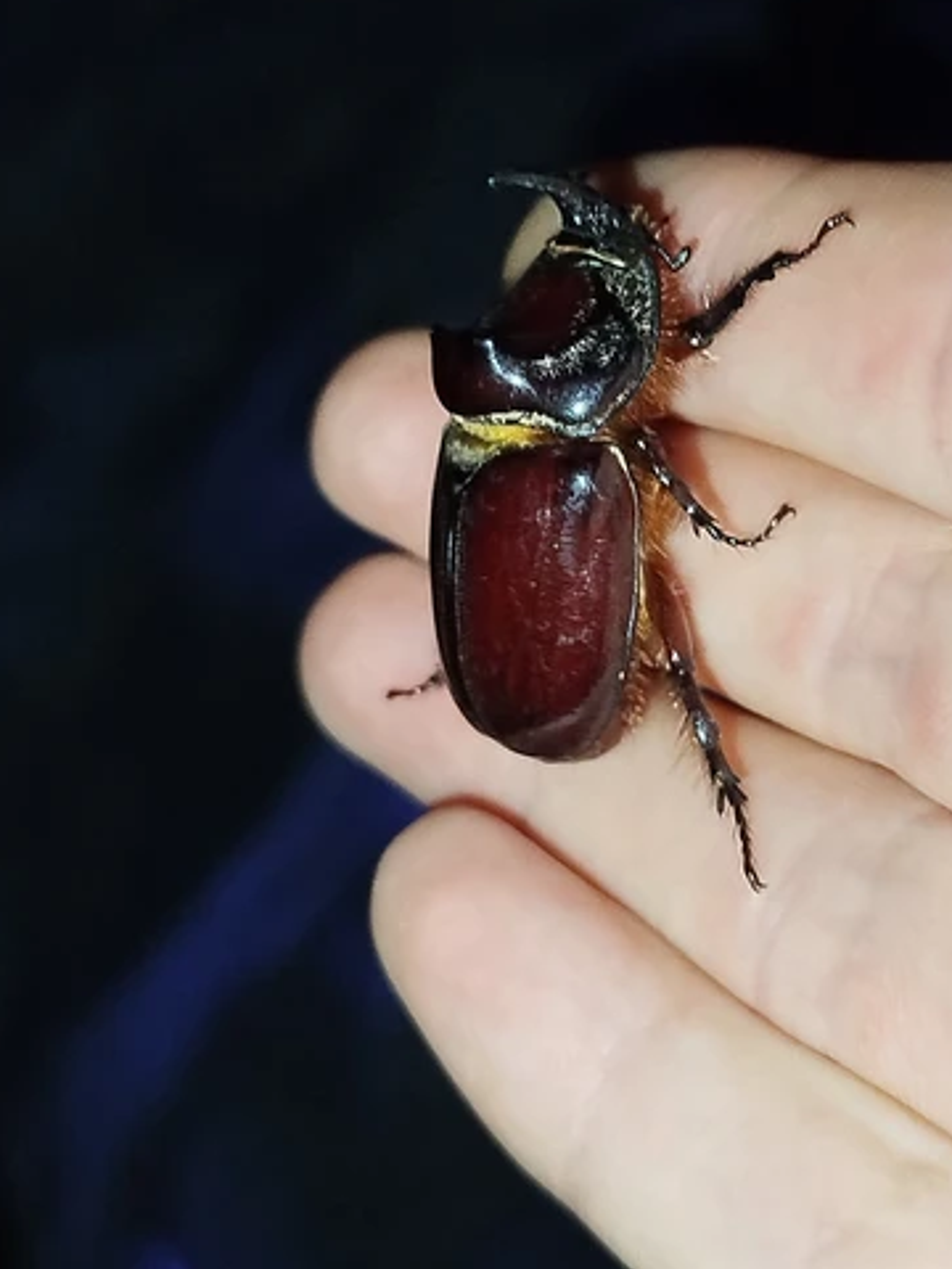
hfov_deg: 22.8
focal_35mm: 64
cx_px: 621
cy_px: 426
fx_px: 2347
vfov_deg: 30.1
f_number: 1.7
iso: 200
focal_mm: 5.31
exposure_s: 1/33
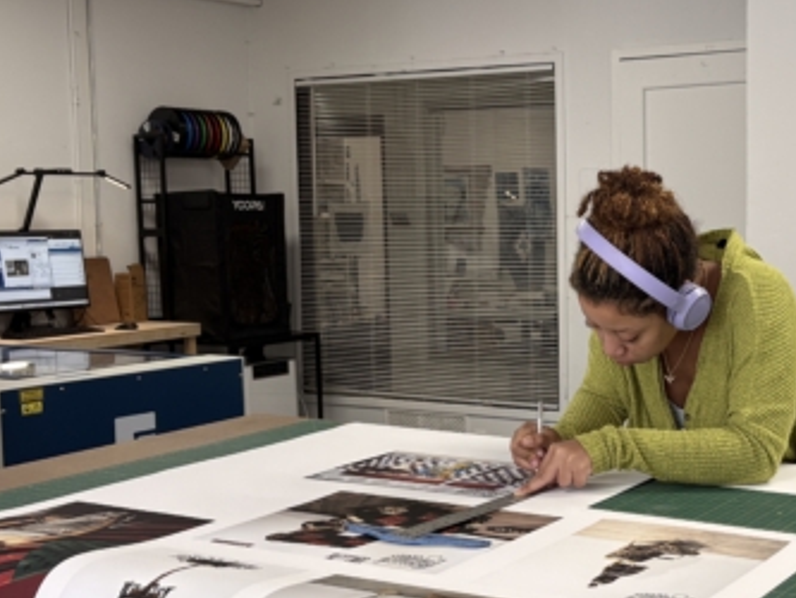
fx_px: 1265
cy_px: 331
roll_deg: +0.6
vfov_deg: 26.6
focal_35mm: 55
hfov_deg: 33.8
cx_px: 651
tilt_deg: -5.7
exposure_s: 1/120
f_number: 1.6
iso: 64
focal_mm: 5.96
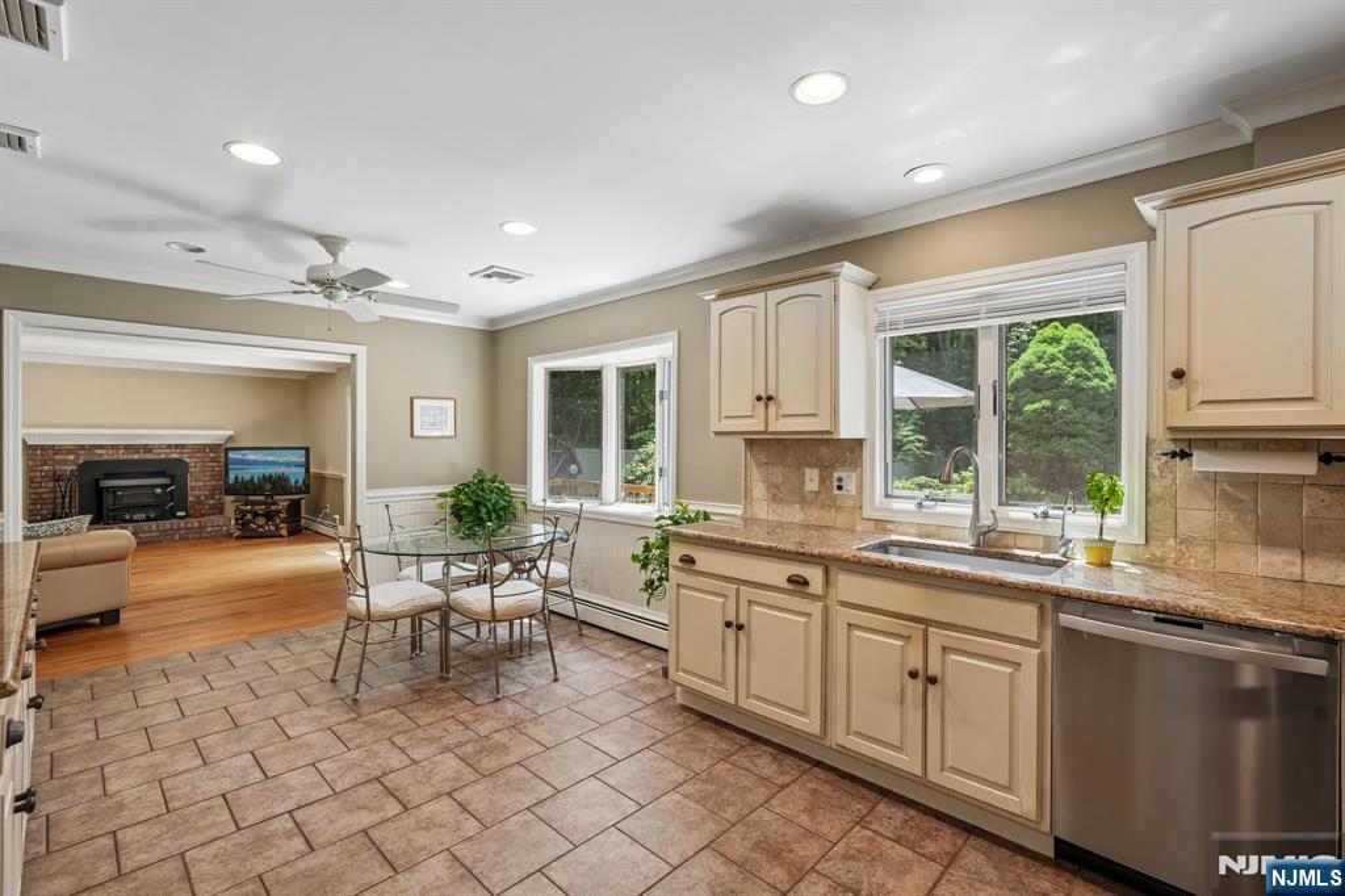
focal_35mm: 16
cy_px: 448
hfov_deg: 96.8
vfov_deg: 73.7
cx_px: 672
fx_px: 598
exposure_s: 1/30
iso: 320
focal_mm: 16
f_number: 8
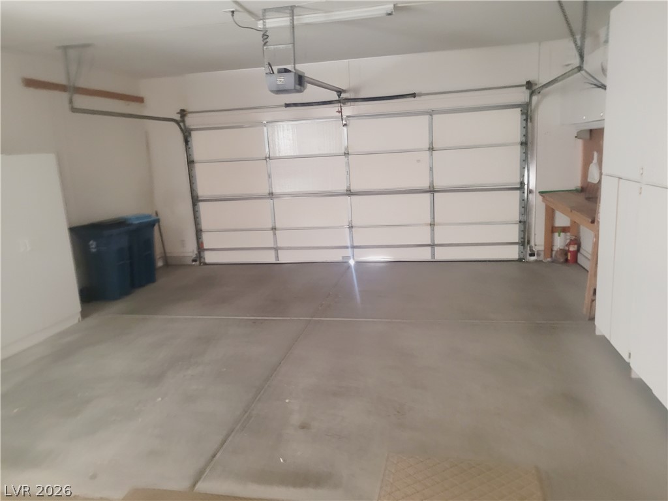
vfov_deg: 53.1
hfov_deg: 67.3
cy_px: 250
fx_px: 502
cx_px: 334
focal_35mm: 26
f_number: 1.8
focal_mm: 5.4
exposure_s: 1/24
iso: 800
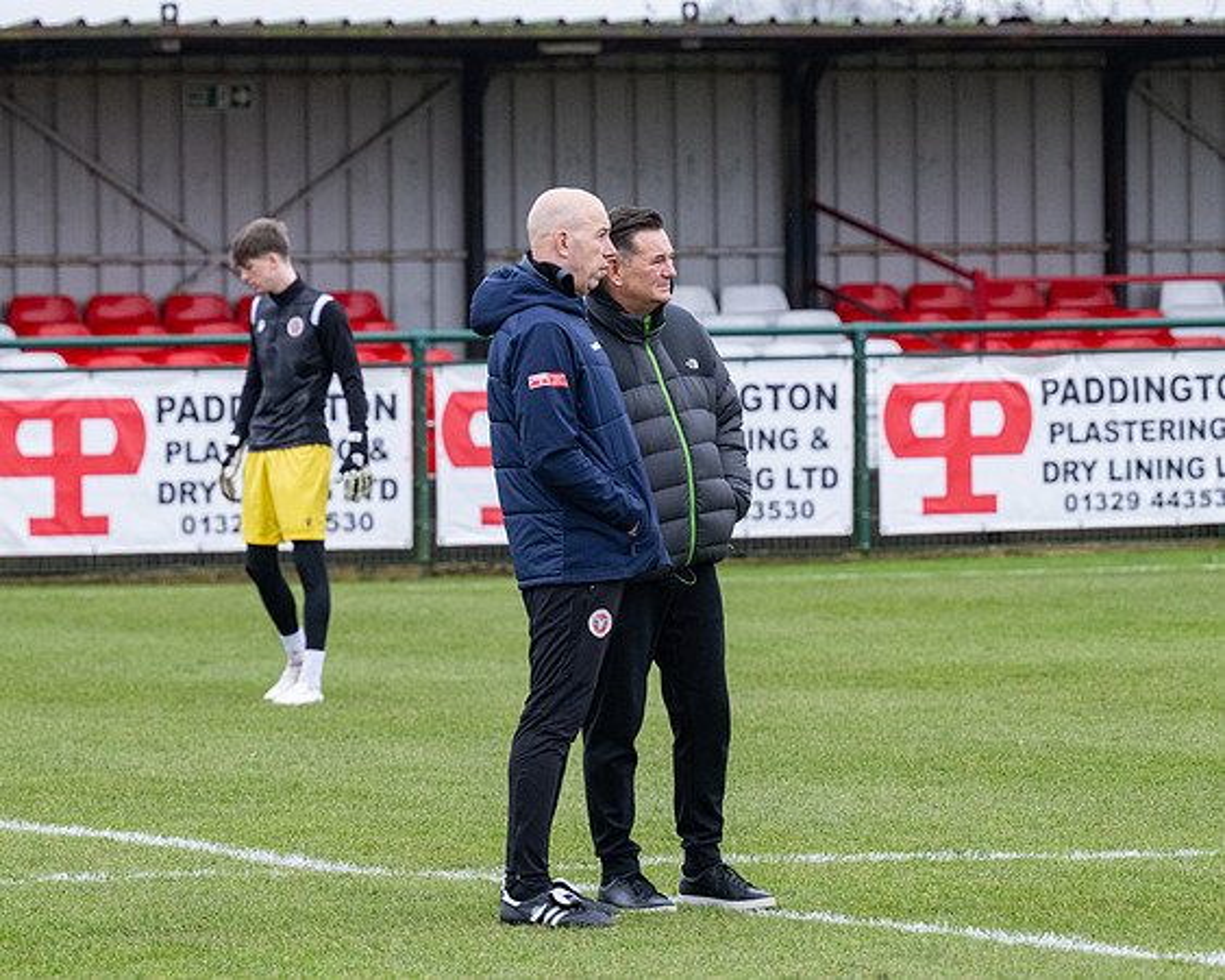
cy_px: 490
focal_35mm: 312
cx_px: 612
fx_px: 11311
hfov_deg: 6.2
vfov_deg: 5.0
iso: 1000
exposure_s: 1/1250
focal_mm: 185
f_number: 4.5
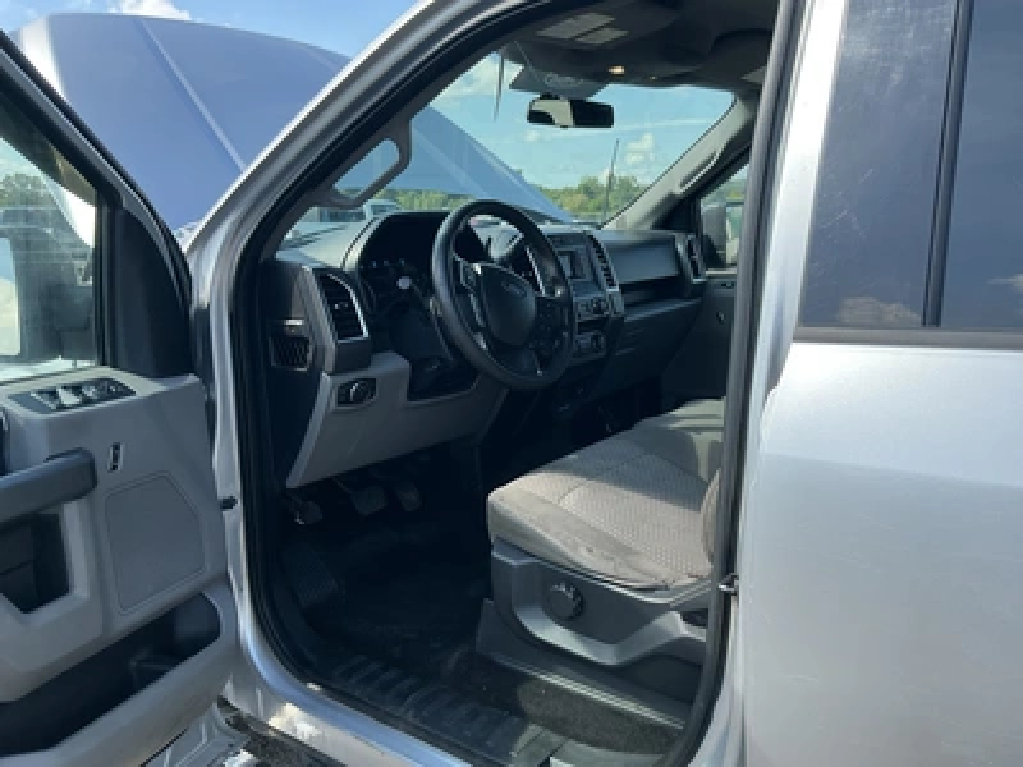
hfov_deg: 63.4
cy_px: 384
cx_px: 512
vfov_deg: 49.7
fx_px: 827
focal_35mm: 28
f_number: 1.8
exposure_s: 1/403
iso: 25
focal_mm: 3
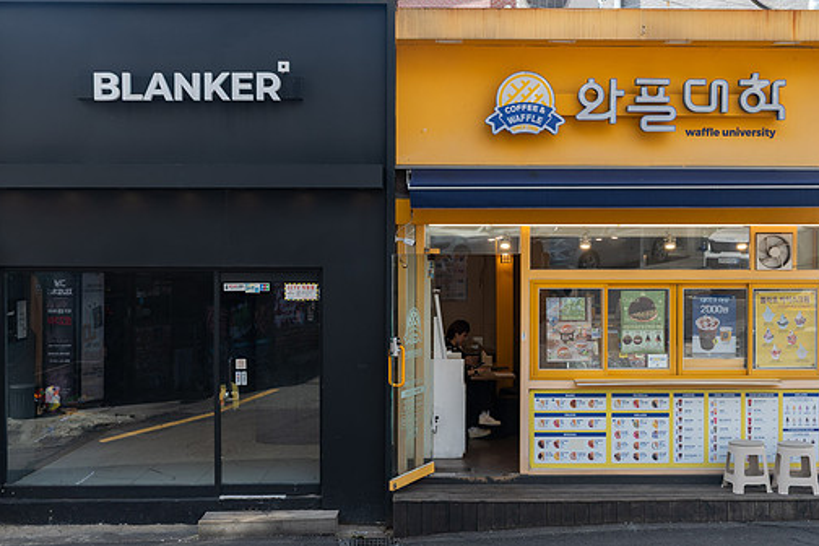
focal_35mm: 48
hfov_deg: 41.1
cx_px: 450
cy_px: 266
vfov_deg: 28.1
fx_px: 1092
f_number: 4.5
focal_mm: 40
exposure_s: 1/100
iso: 64
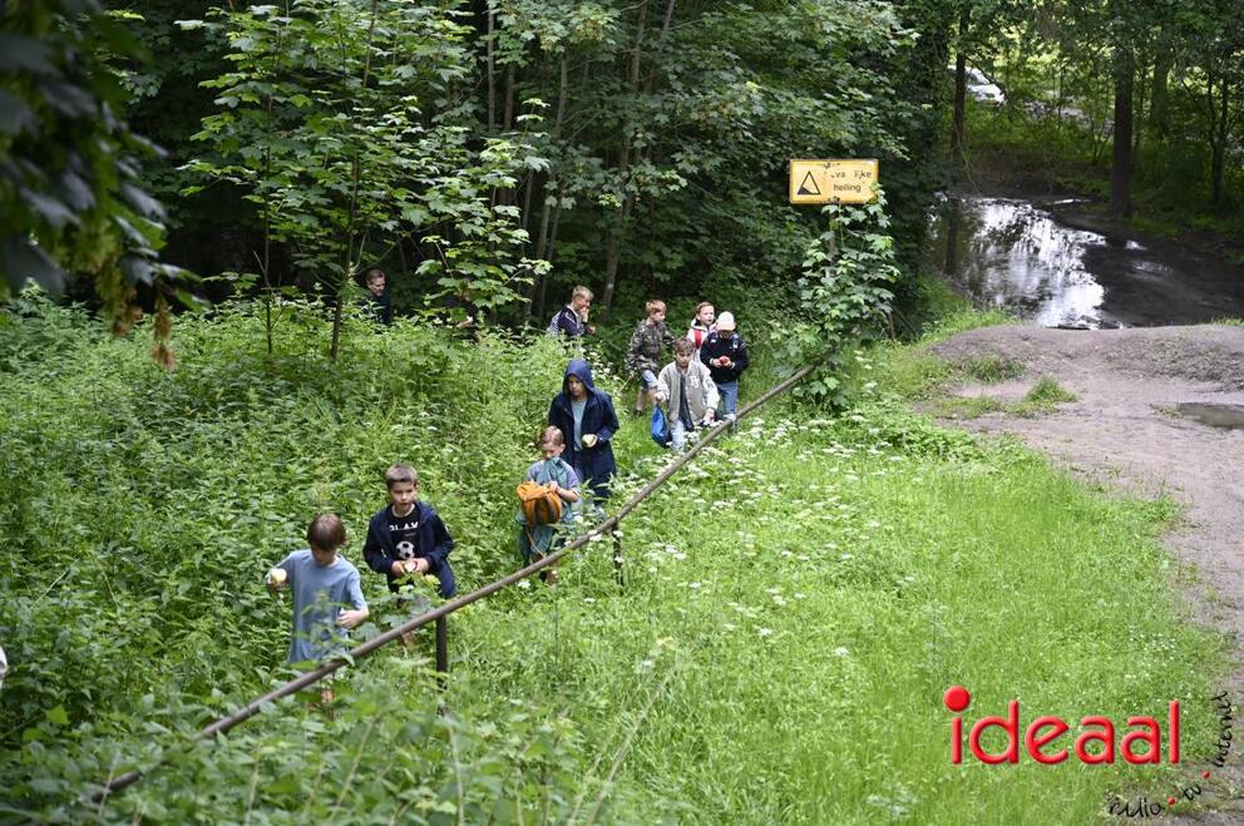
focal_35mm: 70
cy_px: 413
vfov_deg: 19.4
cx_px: 622
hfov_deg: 28.9
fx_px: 2416
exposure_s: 1/125
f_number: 2.8
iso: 560
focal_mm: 70
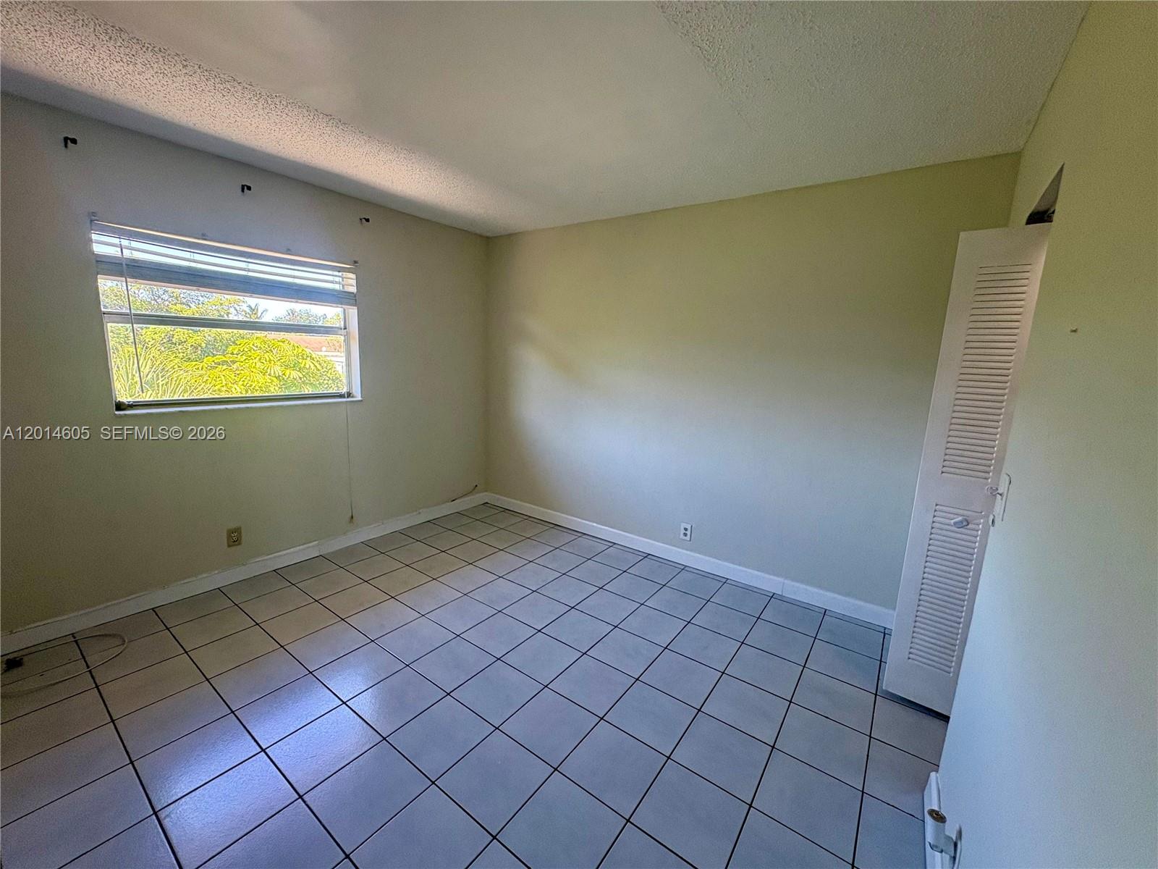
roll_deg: -3.6
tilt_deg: -9.5
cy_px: 434
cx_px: 579
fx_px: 468
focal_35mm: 14
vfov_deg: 85.7
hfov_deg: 102.1
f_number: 2.2
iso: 160
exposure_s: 1/120
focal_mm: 2.22
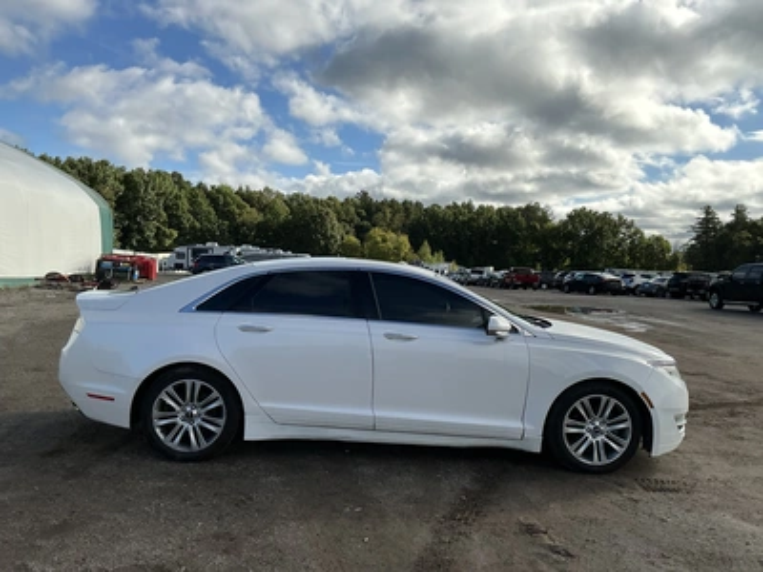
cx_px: 382
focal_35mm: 28
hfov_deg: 63.4
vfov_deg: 49.7
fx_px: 617
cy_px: 286
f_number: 1.8
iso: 25
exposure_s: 1/2058
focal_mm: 3
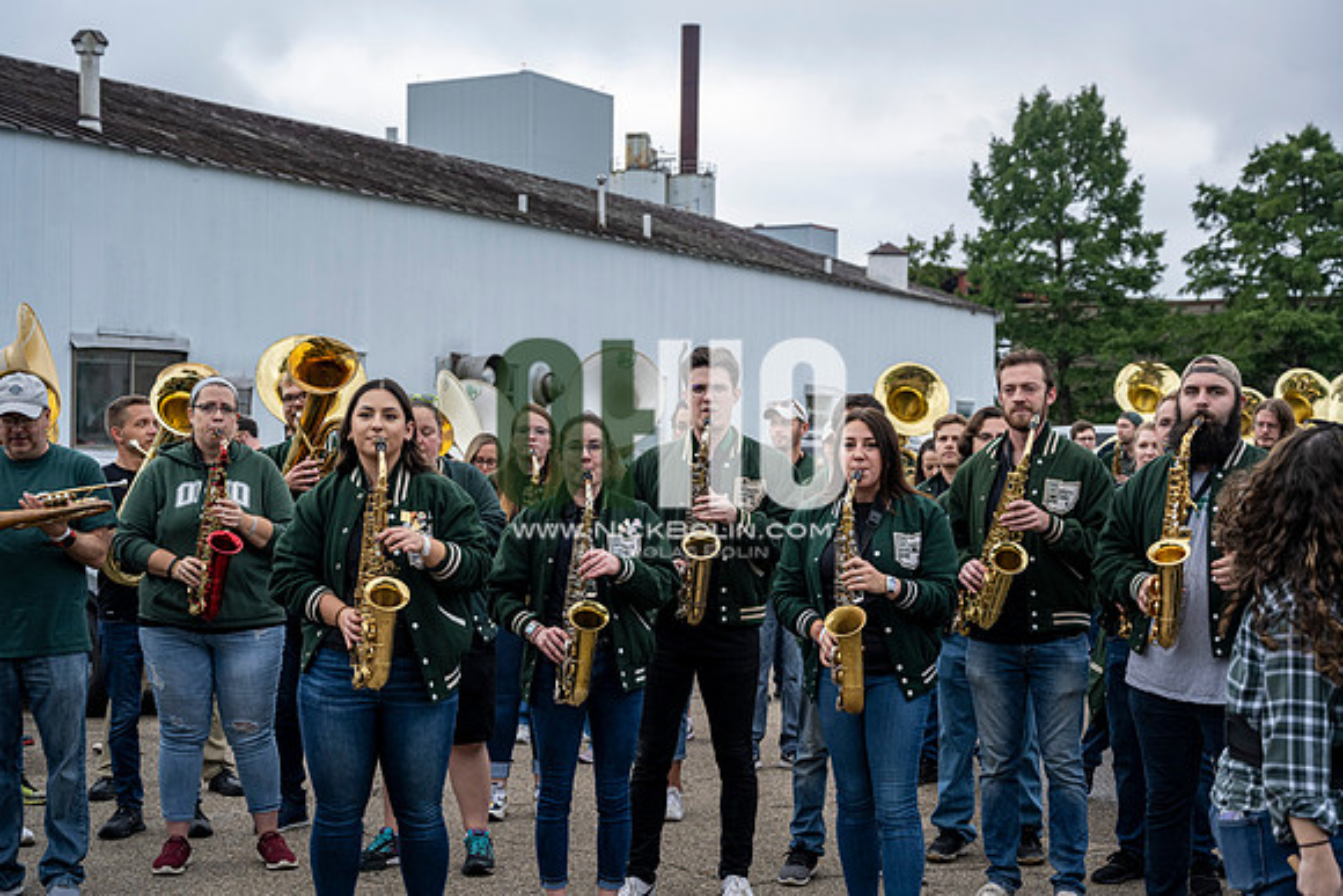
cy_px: 448
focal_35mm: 52
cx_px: 672
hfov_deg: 38.2
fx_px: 1940
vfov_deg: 26.0
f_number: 4
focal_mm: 52
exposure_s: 1/800
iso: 400
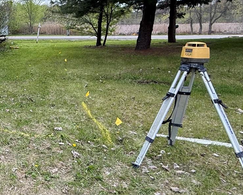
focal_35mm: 38
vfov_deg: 38.7
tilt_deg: -6.8
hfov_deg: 34.0
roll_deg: +1.2
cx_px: -75
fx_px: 273
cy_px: 64
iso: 64
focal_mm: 2.22
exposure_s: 1/664
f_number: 2.2
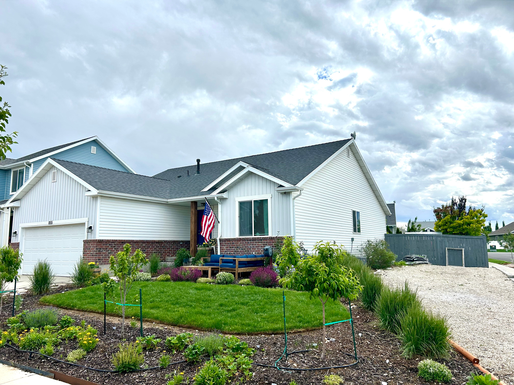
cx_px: 257
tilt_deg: +8.5
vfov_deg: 53.1
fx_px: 386
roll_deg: +0.7
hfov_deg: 67.3
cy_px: 192
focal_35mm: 26
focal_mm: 5.7
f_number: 1.5
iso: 50
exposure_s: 1/6211
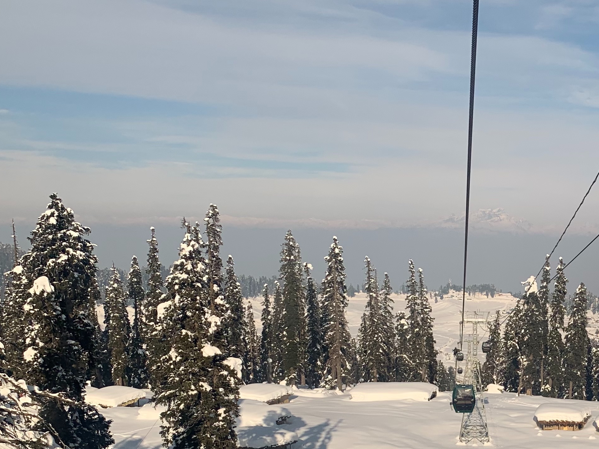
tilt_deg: -10.4
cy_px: 414
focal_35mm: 55
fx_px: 952
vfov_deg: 25.6
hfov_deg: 33.0
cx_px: 549
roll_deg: -0.8
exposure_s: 1/1812
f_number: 1.8
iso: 25
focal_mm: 4.25
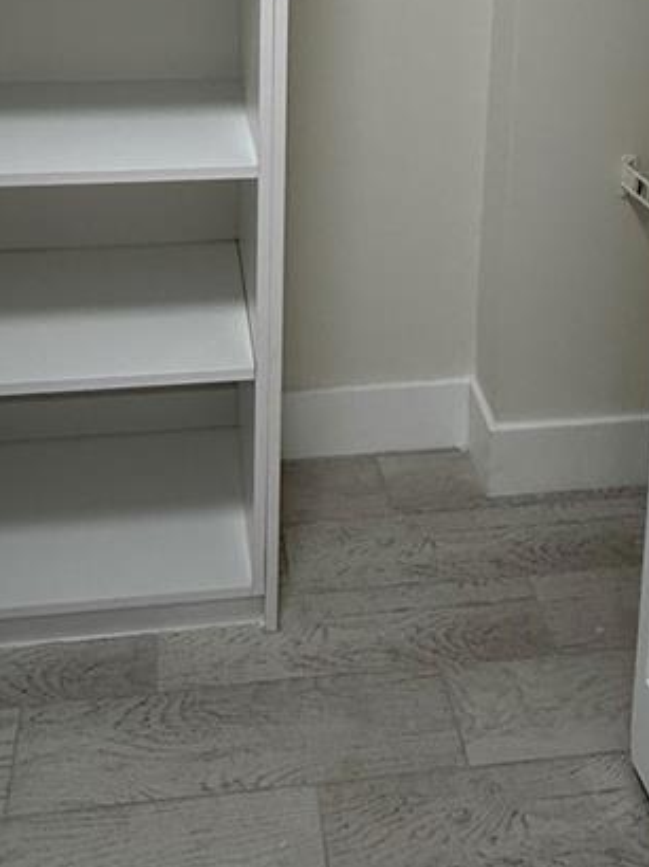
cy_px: -82
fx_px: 1026
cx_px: 304
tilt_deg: -8.5
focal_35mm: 41
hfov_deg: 35.1
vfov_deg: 38.2
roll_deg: -2.5
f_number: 2.2
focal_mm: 2.22
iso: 100
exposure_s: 1/120
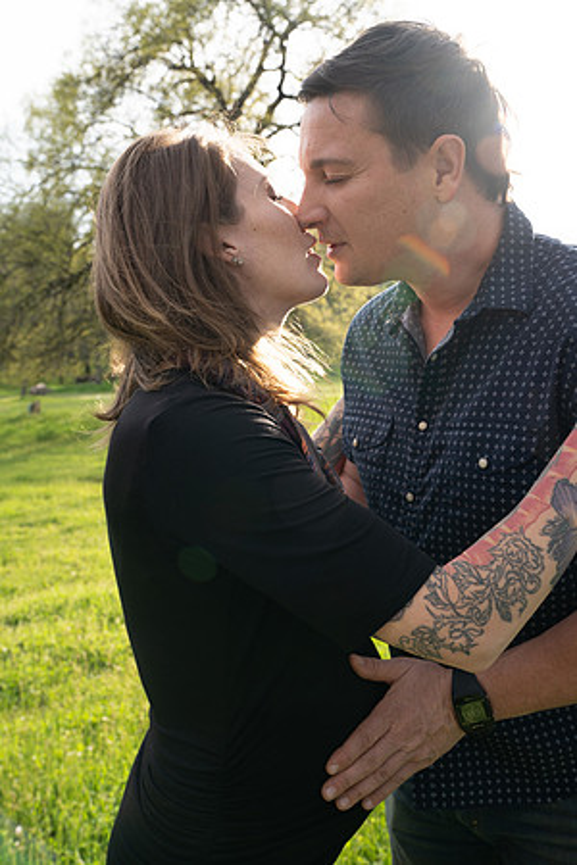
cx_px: 288
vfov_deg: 58.7
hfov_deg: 41.1
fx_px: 769
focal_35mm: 32
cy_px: 432
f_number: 6.3
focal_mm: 32
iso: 100
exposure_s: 1/125
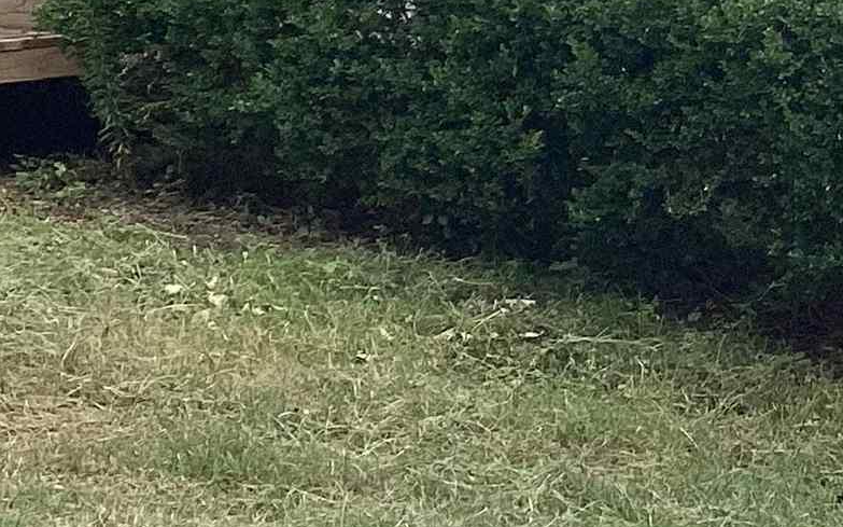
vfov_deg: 9.8
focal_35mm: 129
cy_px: -268
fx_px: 2963
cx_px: 533
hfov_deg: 16.2
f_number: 2.4
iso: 25
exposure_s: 1/637
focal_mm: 3.3
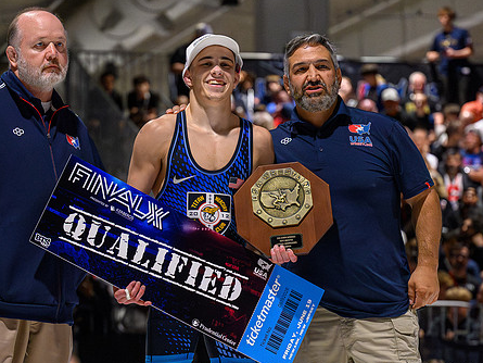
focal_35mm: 179
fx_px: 2498
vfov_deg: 8.3
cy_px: 256
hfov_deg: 11.0
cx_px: 219
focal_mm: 79
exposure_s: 1/800
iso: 8000
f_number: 2.8
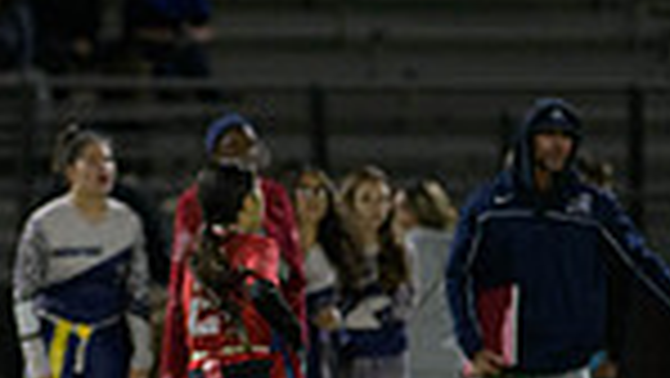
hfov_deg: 2.6
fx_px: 14487
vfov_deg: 1.5
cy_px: 322
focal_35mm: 815
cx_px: 139
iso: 2500
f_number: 2.8
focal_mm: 200
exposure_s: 1/640
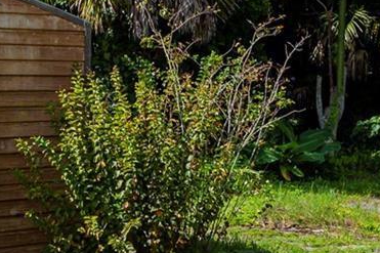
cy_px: 32
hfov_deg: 23.7
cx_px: 325
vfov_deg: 16.0
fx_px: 888
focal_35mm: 84
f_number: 7.1
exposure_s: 1/200
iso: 100
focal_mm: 13
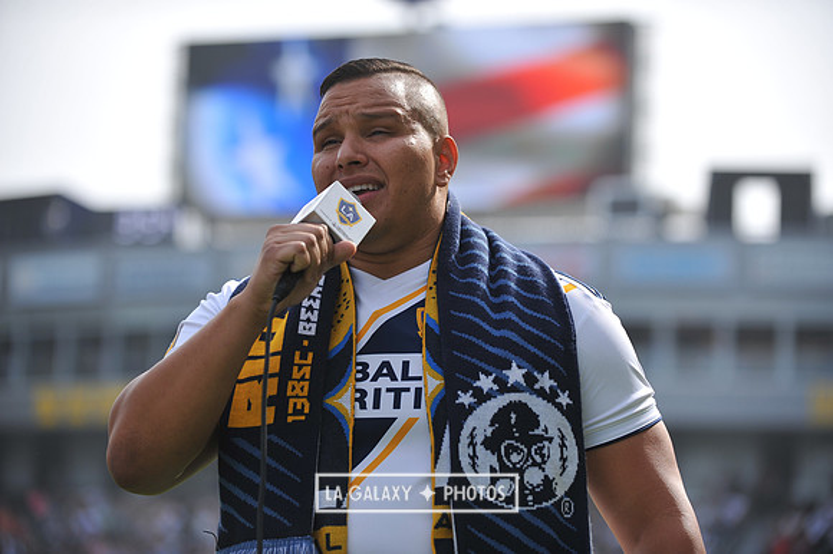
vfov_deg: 11.8
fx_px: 2682
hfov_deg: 17.7
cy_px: 277
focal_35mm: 116
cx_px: 416
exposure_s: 1/1600
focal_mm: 116
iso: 200
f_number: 3.5
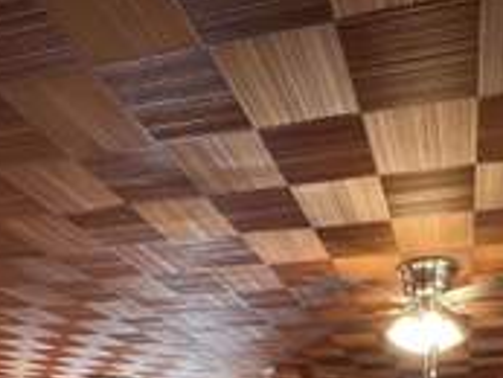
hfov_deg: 50.6
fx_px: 523
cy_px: 509
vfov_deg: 30.2
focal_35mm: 36
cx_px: 326
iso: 200
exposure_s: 1/60
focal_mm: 1.57
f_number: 1.8
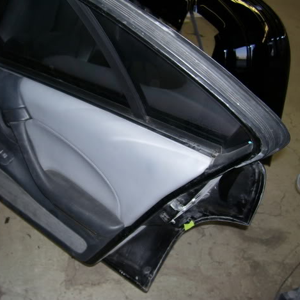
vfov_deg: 40.9
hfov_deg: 40.5
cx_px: 106
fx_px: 402
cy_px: 148
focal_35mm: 41
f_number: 2.7
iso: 80
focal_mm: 5.6
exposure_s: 1/60
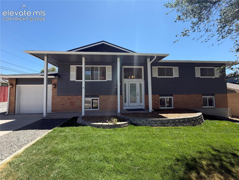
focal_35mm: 14
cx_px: 120
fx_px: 97
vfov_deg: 85.7
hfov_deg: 102.1
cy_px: 90
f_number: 2.2
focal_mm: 2.22
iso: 40
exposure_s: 1/694
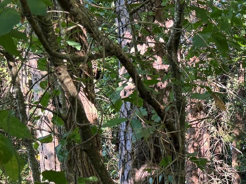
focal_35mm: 73
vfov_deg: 19.6
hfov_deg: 23.2
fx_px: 519
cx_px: 333
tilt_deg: -7.2
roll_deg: -3.3
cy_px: 183
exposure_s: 1/121
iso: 125
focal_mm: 6.76
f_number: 1.78
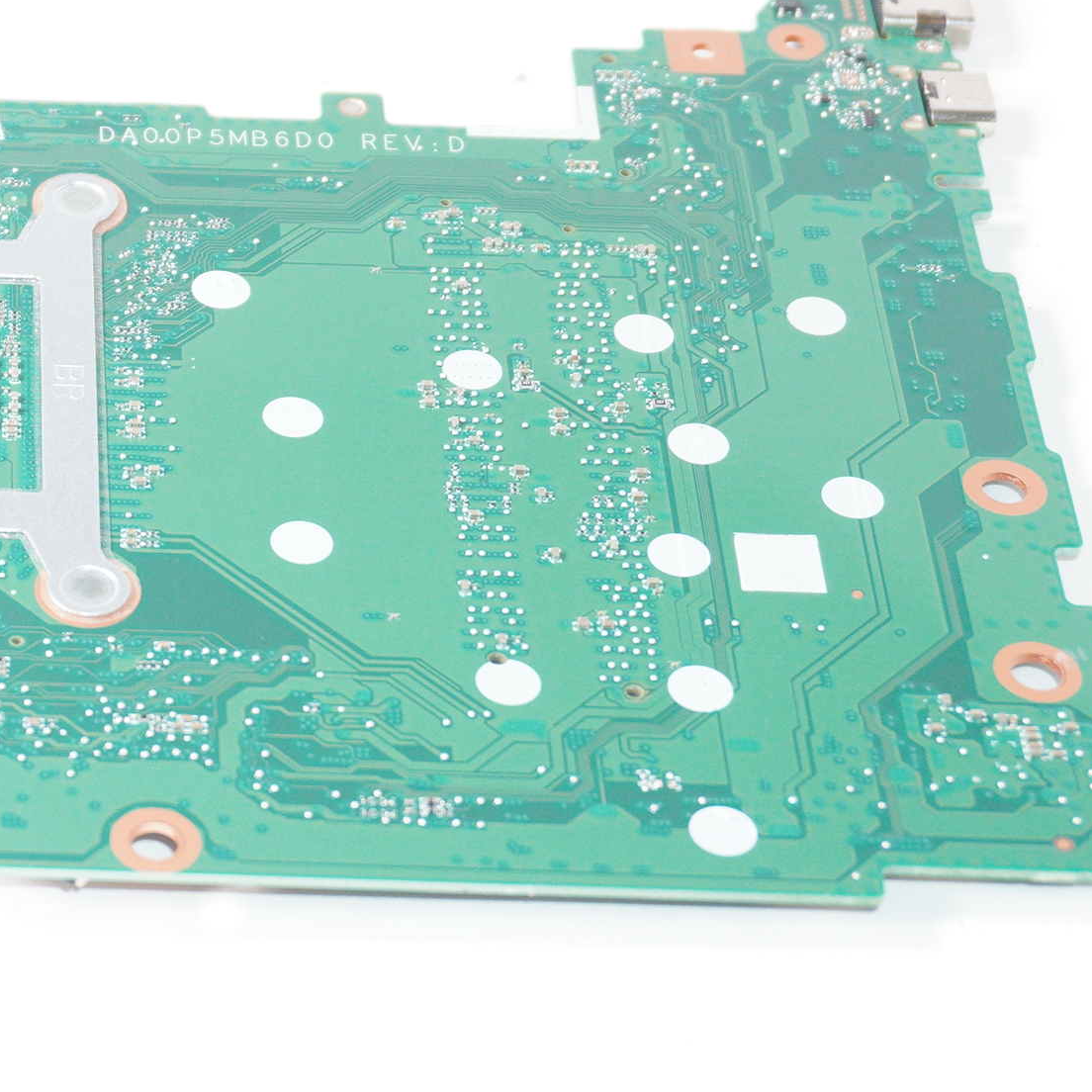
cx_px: -177
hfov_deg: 14.4
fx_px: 4211
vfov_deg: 14.8
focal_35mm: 118
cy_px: 556
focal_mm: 34
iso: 640
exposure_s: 1/125
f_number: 6.3
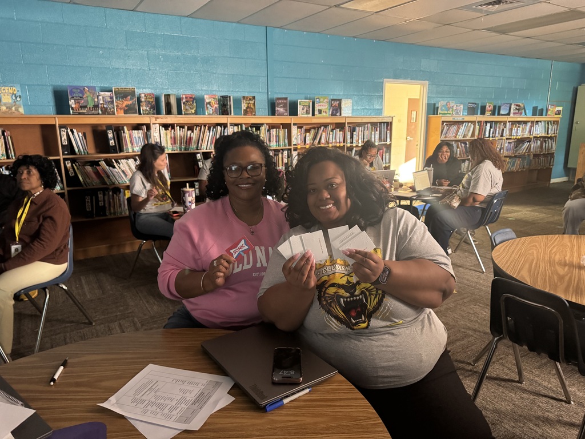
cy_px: 220
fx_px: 406
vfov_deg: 56.8
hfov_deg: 71.6
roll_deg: +1.4
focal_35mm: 24
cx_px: 292
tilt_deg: -13.7
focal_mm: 6.76
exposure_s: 1/30
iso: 1250
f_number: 1.78
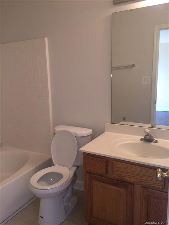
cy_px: 112
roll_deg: +2.4
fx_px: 189
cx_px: 84
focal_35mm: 29
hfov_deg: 48.2
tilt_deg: -9.3
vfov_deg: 61.7
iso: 40
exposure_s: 1/30
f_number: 2.2
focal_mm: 4.15
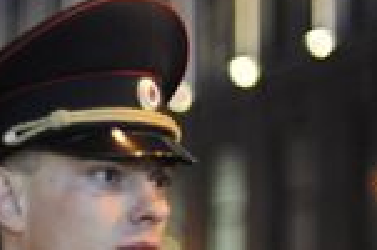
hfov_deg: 8.7
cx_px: -212
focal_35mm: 232
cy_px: 345
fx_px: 2424
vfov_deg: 5.8
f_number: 1.4
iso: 1600
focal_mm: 50
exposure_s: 1/160
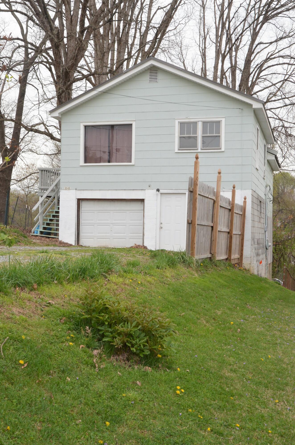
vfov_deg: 43.7
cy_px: 222
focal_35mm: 45
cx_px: 148
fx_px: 556
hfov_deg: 29.7
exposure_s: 1/250
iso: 800
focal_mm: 30
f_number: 16
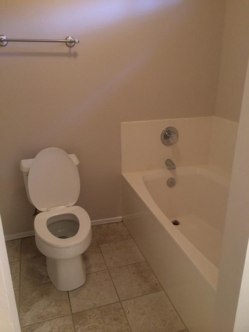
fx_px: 288
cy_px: 166
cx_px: 124
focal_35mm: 30
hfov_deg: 46.8
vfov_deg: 60.0
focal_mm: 4.12
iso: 200
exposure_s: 1/30
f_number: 2.2
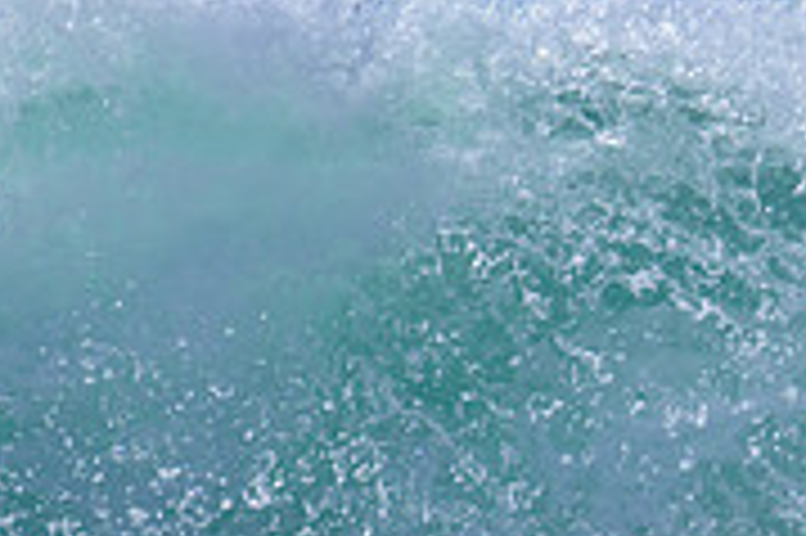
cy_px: 14
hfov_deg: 0.7
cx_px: 1161
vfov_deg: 0.5
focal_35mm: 2992
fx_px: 66925
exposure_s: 1/2000
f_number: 11
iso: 800
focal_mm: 800
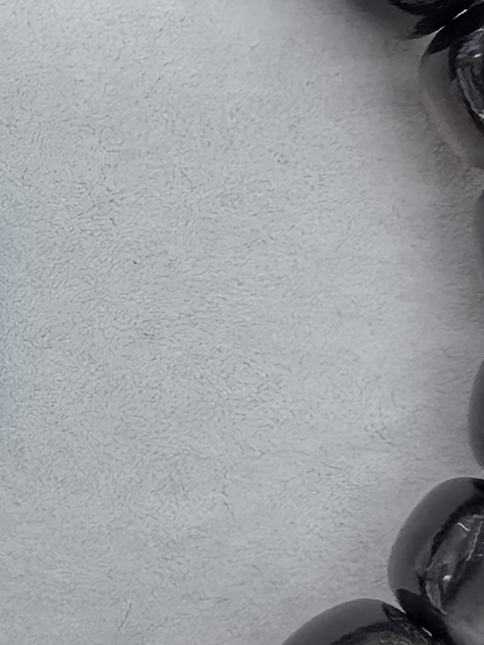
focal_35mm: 85
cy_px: 252
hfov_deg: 16.9
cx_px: -15
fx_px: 1584
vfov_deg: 23.0
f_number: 2.2
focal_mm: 1.68
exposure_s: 1/100
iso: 80
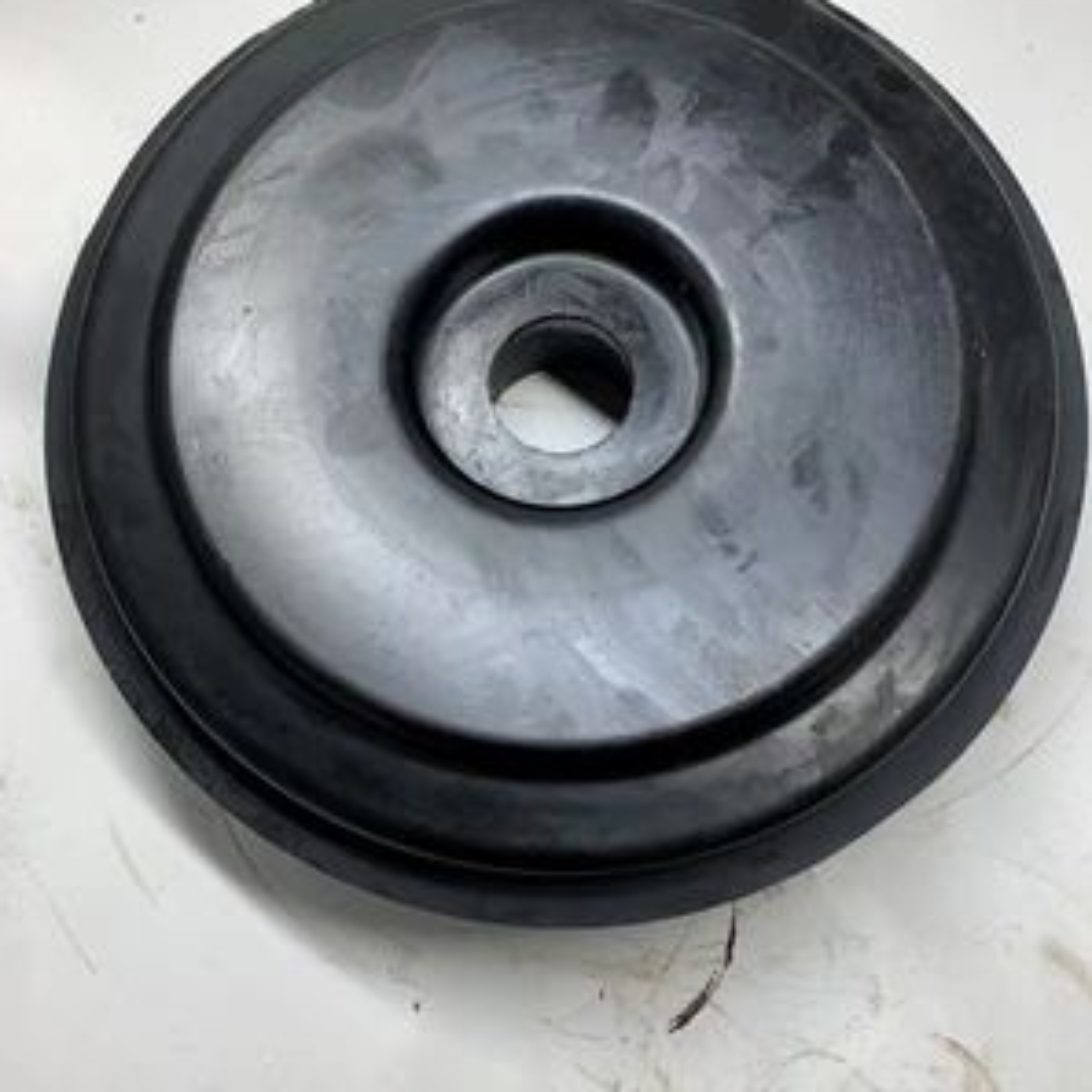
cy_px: 474
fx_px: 1106
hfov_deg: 52.5
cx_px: 544
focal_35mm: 31
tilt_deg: -74.1
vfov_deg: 52.4
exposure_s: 1/122
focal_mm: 4.25
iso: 40
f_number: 1.8
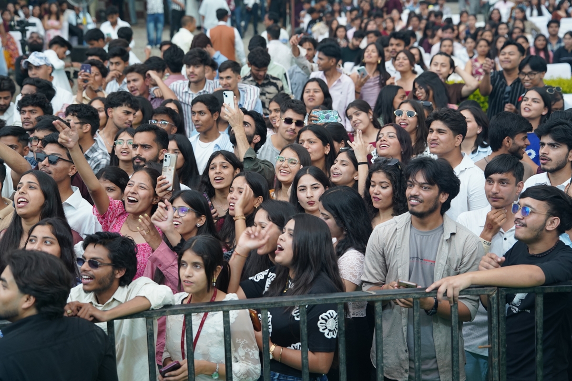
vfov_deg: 18.9
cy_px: 190
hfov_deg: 28.1
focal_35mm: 72
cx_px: 286
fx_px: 1144
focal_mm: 72
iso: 1000
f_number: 4
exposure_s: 1/125
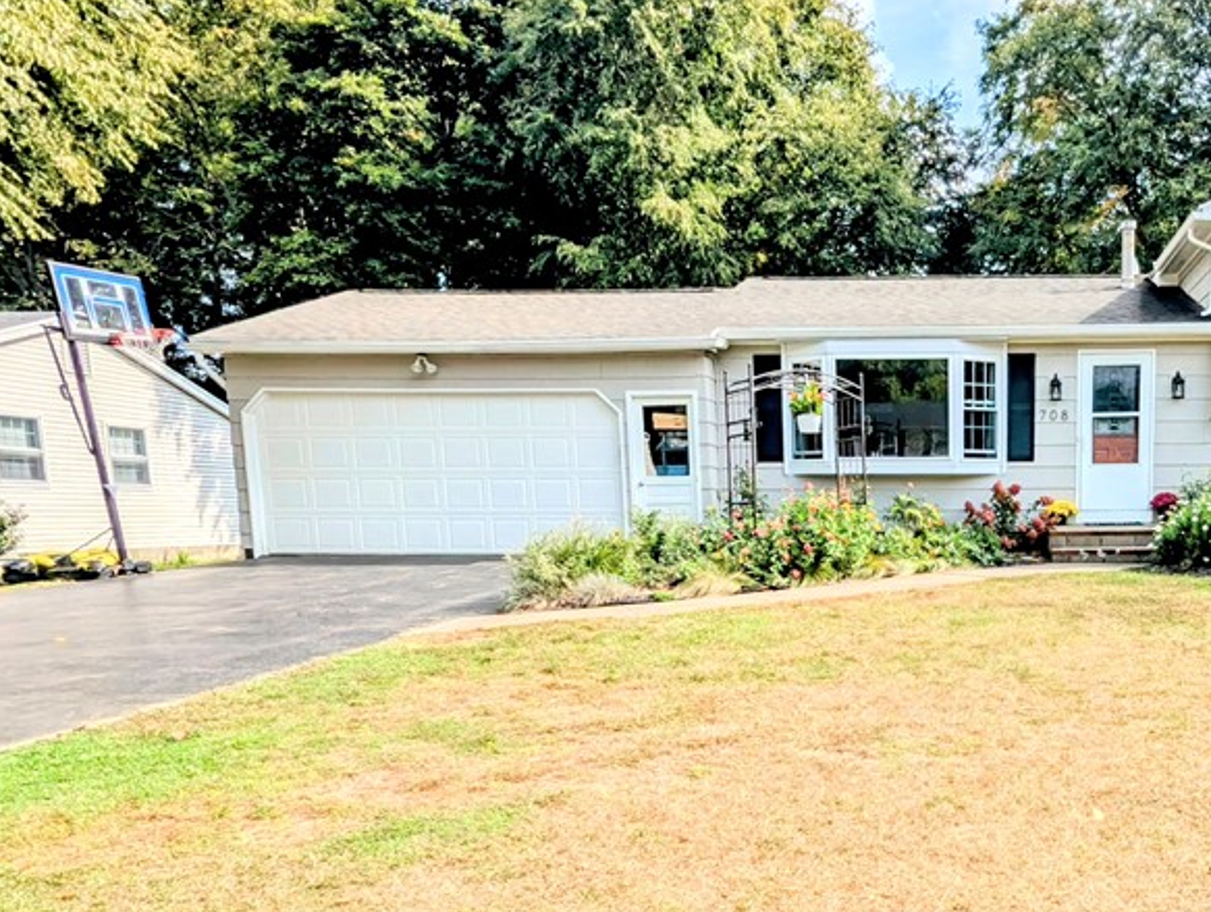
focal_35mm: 28
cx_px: 959
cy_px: 659
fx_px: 981
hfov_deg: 58.8
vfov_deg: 48.4
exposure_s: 1/1565
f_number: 2.2
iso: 39
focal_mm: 2.35
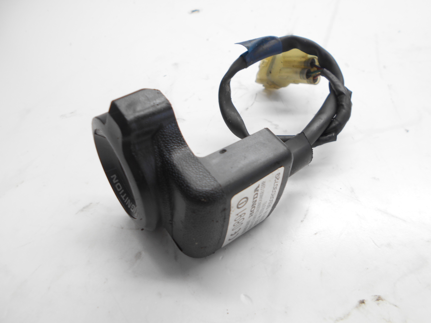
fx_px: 324
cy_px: 162
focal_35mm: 26
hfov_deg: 67.3
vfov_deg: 53.1
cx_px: 216
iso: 80
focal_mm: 4.6
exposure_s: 1/40
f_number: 3.2
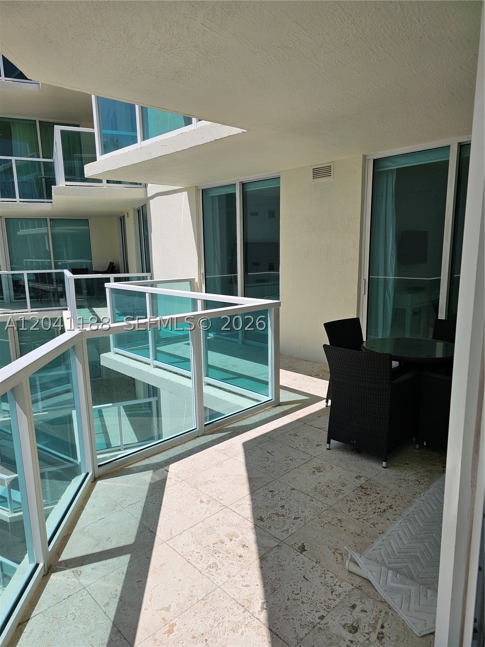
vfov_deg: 73.9
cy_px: 324
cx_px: 242
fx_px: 430
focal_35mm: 23
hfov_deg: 58.9
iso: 12
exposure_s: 1/1597
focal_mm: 6.3
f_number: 1.7
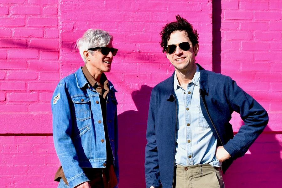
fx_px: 446
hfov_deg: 35.1
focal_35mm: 57
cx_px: 141
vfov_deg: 23.8
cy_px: 94
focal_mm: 38
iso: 200
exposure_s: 1/400
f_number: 9
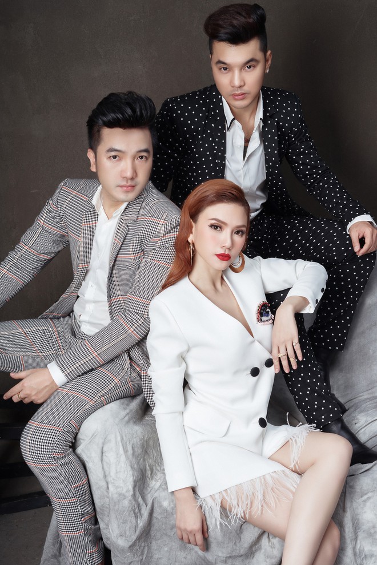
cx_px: 188
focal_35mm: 50
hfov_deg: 27.0
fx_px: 785
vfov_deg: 39.6
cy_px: 282
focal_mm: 50
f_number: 7.1
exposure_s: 1/200
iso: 100
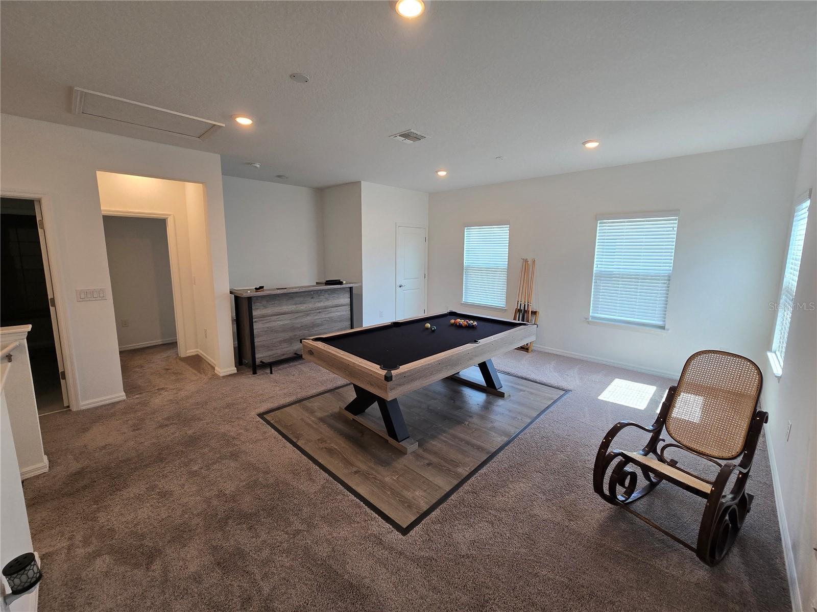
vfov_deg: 89.9
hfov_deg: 106.2
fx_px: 307
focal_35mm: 13
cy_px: 306
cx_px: 408
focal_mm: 2.2
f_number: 2.2
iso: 64
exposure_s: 1/60
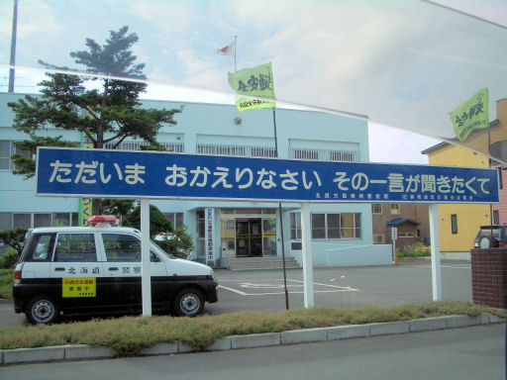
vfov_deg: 40.7
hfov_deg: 52.6
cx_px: 254
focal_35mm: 35
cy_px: 190
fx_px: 513
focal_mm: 5.8
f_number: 4.3
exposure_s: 1/500
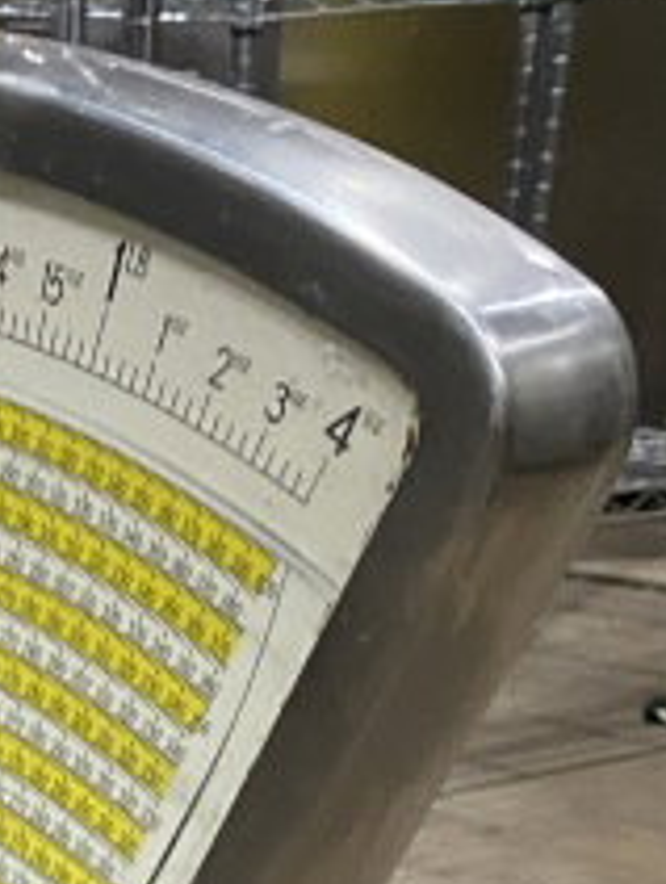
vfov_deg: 16.5
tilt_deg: -31.1
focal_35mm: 100
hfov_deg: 14.0
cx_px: -314
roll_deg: -1.1
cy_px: 1573
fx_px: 2558
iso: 400
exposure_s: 1/60
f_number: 1.8
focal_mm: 4.25
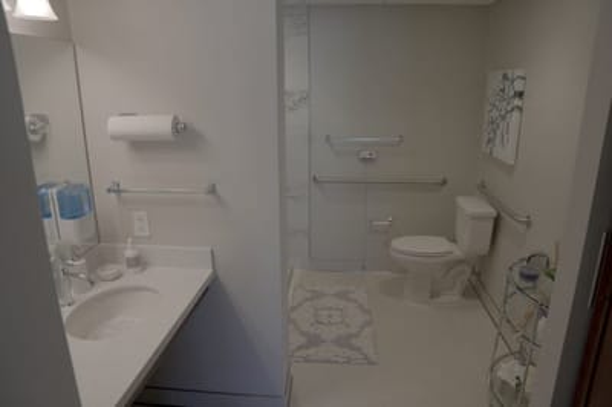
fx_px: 408
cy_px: 204
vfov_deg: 53.1
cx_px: 306
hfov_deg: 73.8
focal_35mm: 24
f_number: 4.5
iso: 800
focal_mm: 24
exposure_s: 1/80
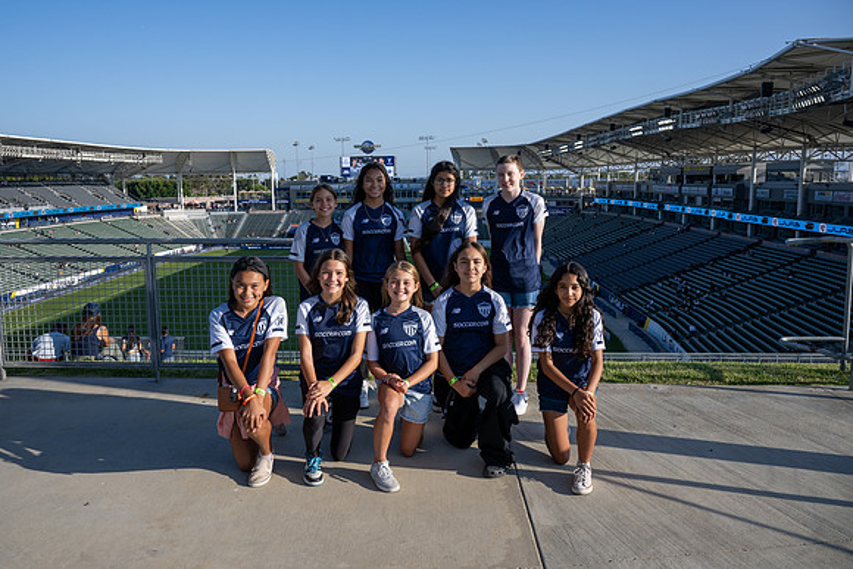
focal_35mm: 27
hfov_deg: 67.0
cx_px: 401
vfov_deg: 47.6
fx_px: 644
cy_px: 260
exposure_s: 1/400
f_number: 8
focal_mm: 25
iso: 200
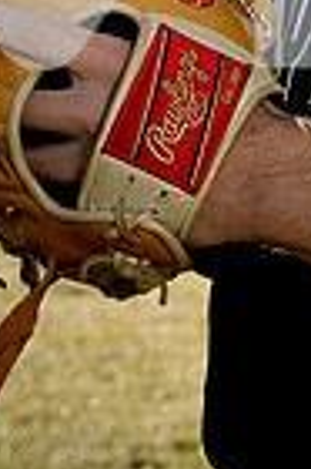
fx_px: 2442
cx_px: 346
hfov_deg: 7.2
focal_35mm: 188
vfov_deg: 10.5
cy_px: -268
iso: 100
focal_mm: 39
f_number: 5.6
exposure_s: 1/250
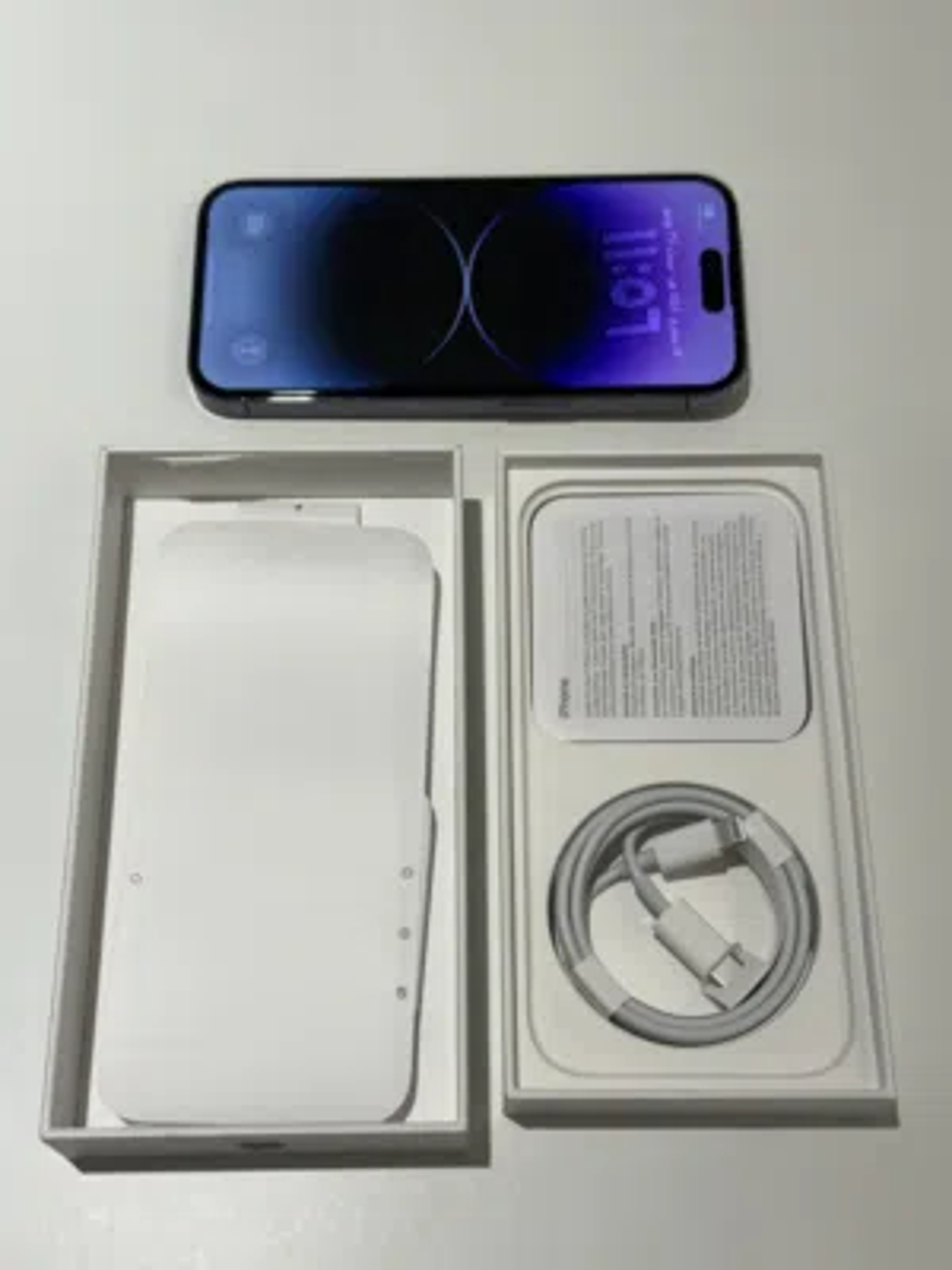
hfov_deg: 30.3
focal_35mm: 48
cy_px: 635
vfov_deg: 39.7
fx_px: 1760
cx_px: 476
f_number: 1.78
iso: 100
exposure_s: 1/120
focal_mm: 6.76
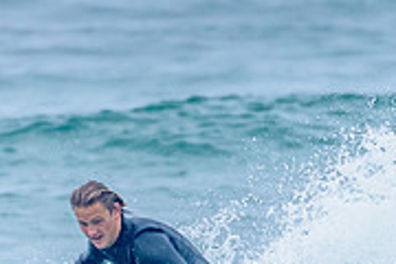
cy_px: 332
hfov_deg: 1.0
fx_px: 22251
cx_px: 154
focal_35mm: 2023
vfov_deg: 0.7
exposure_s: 1/2000
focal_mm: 500
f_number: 5.6
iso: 800
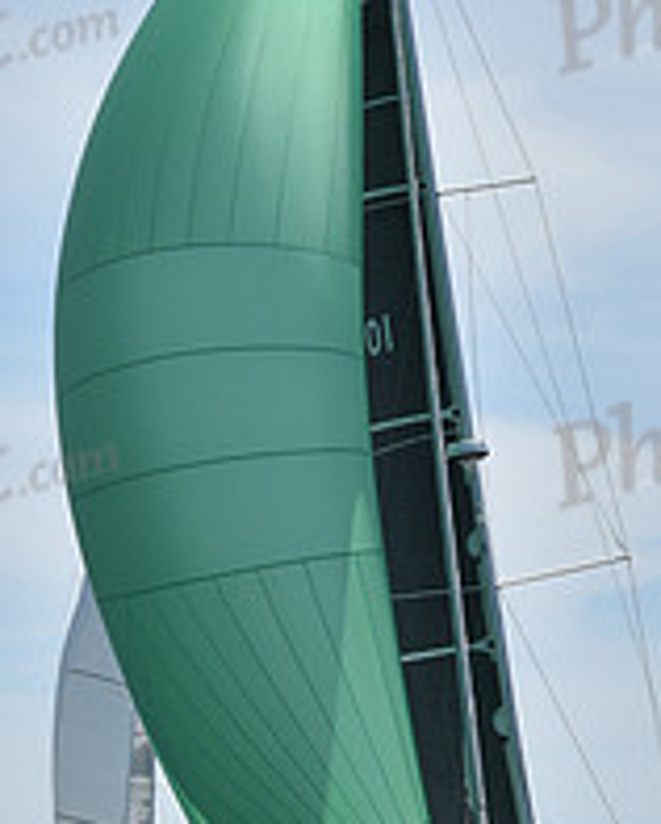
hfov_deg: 6.6
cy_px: 243
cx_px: 337
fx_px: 5738
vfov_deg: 8.2
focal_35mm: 235
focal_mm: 85
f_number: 8
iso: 250
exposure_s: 1/1250
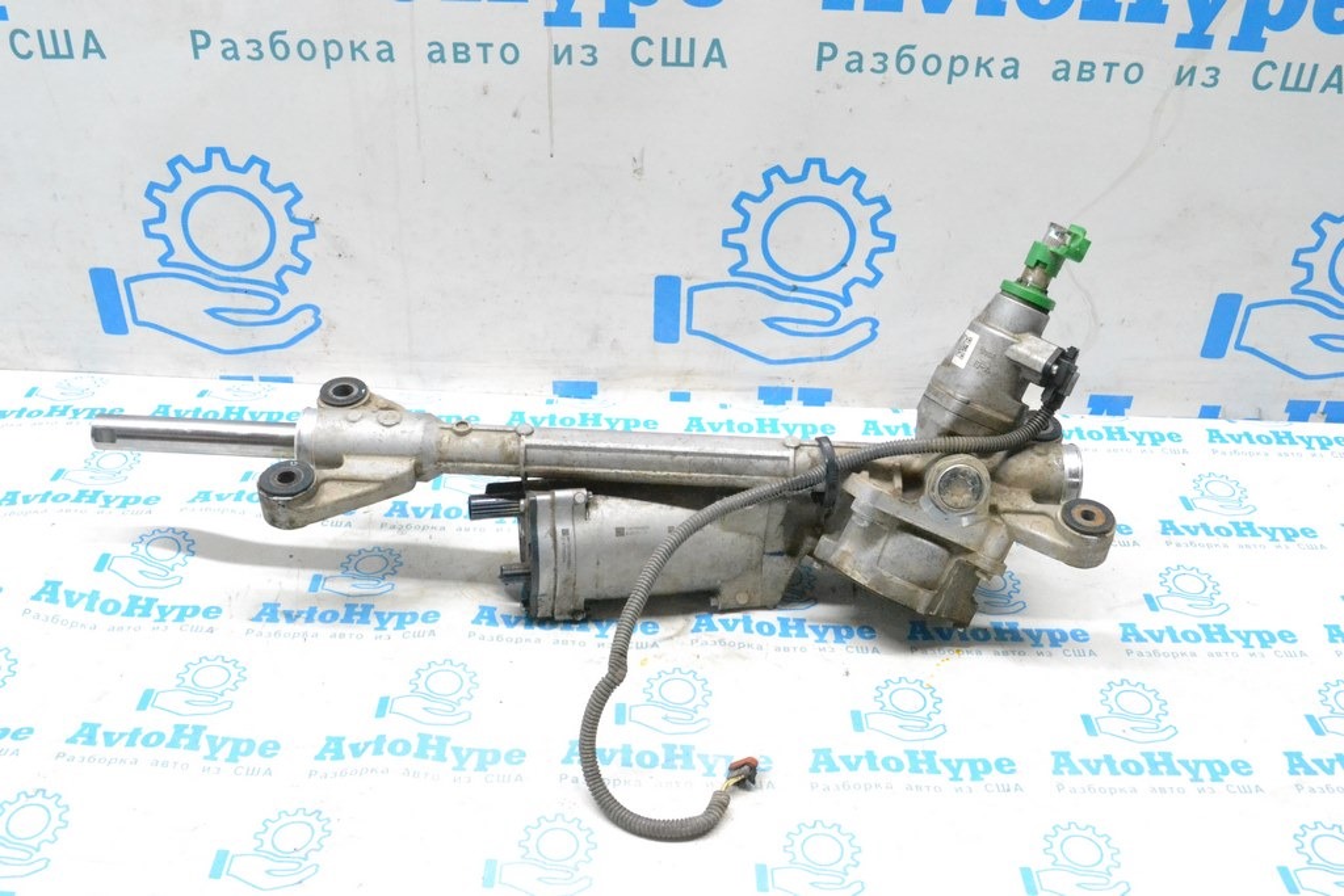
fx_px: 1344
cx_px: 672
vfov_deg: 36.9
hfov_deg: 53.1
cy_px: 448
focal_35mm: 36
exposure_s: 1/160
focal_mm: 24
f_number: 9
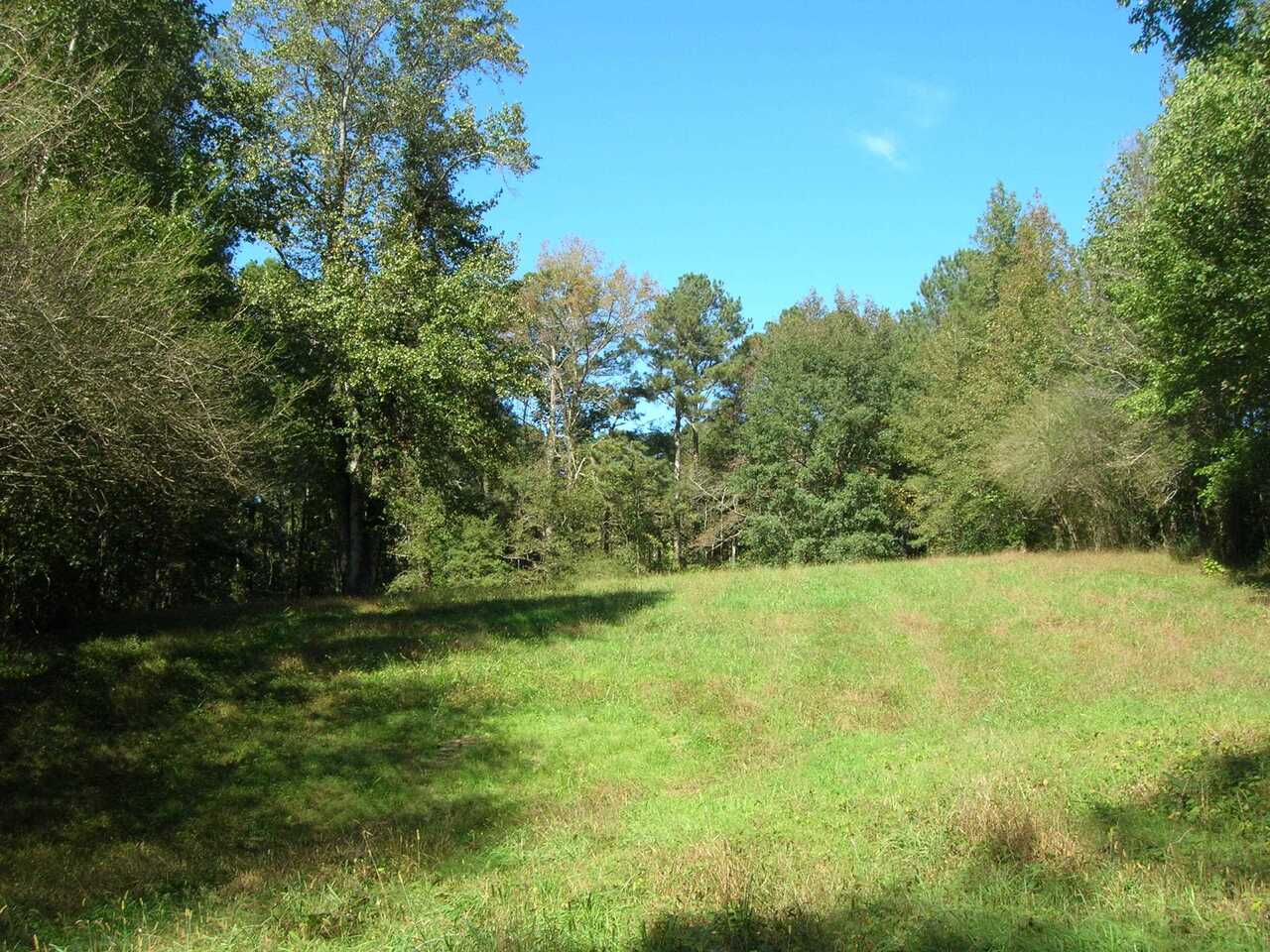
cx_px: 635
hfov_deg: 54.0
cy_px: 476
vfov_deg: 41.8
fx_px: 1247
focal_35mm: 34
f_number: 4.9
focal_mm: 5.7
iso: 50
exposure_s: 1/158
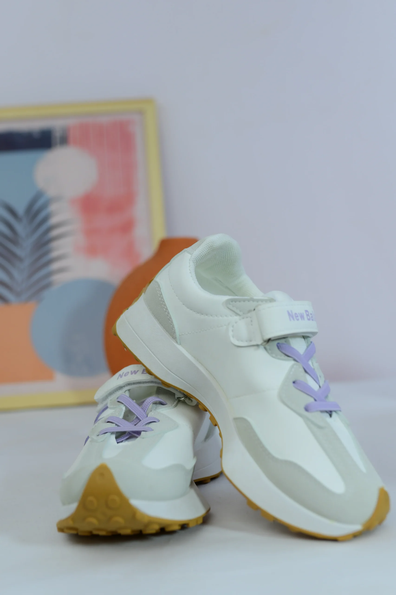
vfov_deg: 46.4
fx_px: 693
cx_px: 198
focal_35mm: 42
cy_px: 298
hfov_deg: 31.9
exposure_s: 1/160
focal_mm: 35
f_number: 3.5
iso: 320
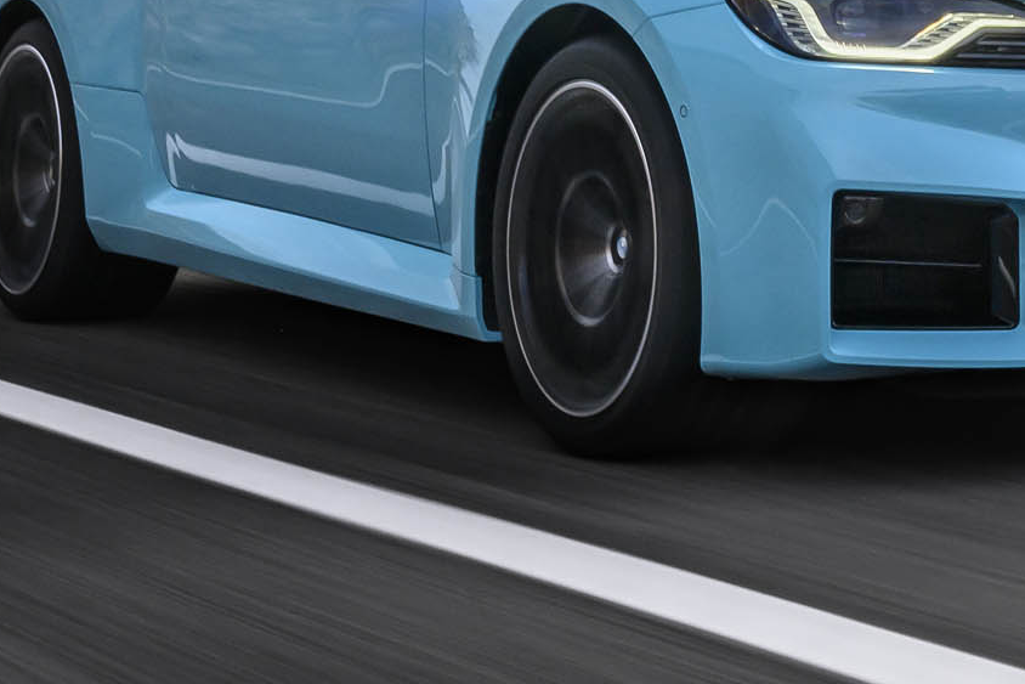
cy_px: -230
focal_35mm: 121
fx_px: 3443
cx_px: 1182
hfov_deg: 16.3
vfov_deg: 11.0
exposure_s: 1/20
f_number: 20
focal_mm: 31.5
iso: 80
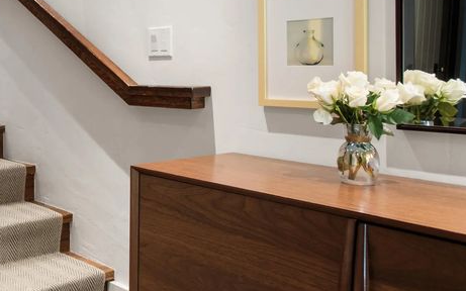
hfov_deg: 39.0
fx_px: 546
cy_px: 71
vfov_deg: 29.4
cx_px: -32
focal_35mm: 43
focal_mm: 19
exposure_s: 1/2
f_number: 7.1
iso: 400
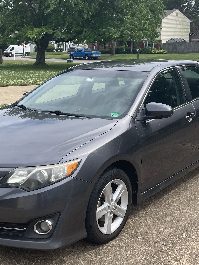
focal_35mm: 47
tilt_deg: -14.2
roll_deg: +1.7
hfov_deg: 30.8
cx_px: 84
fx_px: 360
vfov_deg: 40.4
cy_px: 145
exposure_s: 1/1715
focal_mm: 4.2
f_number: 1.6
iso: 32
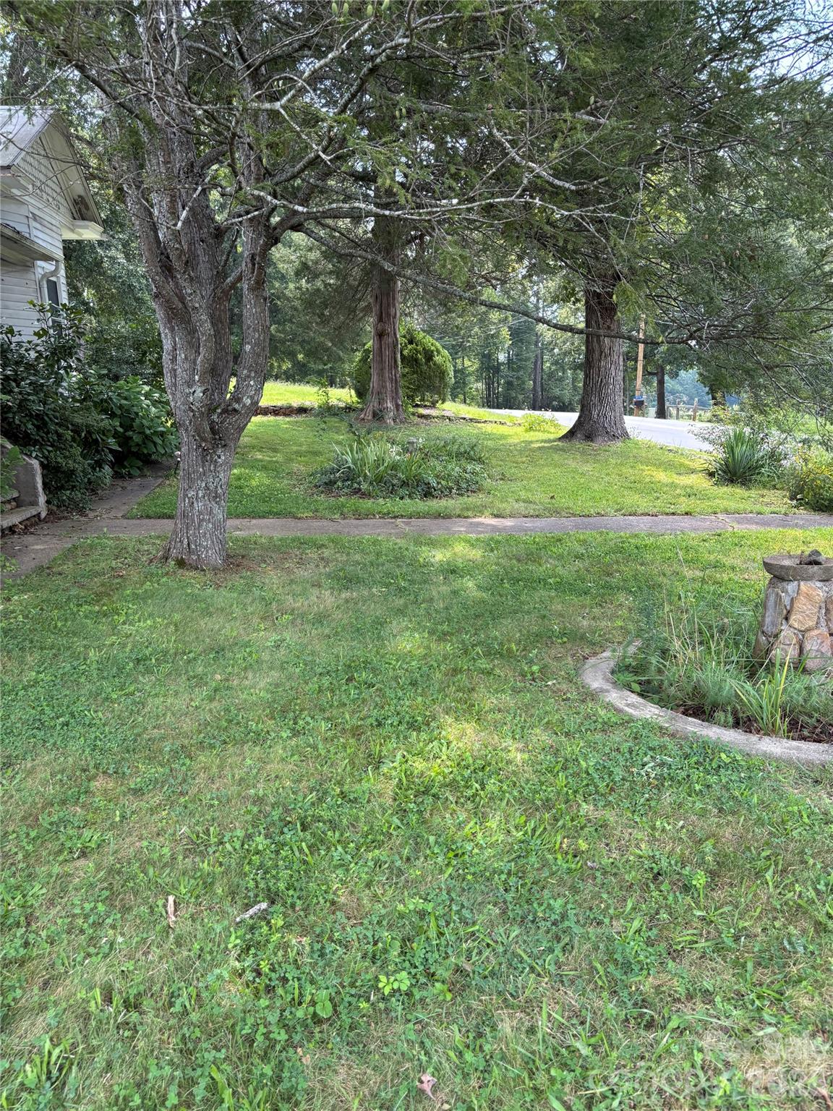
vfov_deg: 67.3
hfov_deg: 53.1
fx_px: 834
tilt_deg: -11.1
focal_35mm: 26
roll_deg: +3.1
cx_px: 416
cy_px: 556
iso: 50
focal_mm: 5.96
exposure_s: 1/393
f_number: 1.6
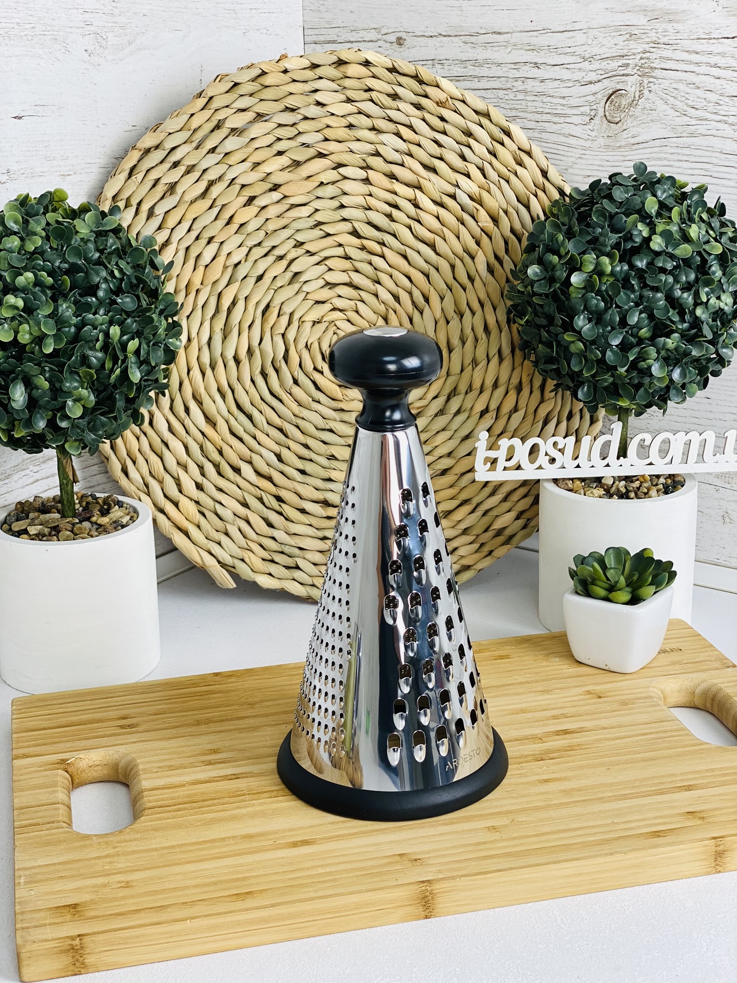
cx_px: 368
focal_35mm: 52
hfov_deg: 28.0
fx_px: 1476
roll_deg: +0.7
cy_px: 492
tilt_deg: -17.4
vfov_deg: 36.8
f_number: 2
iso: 40
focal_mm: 6
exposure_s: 1/100
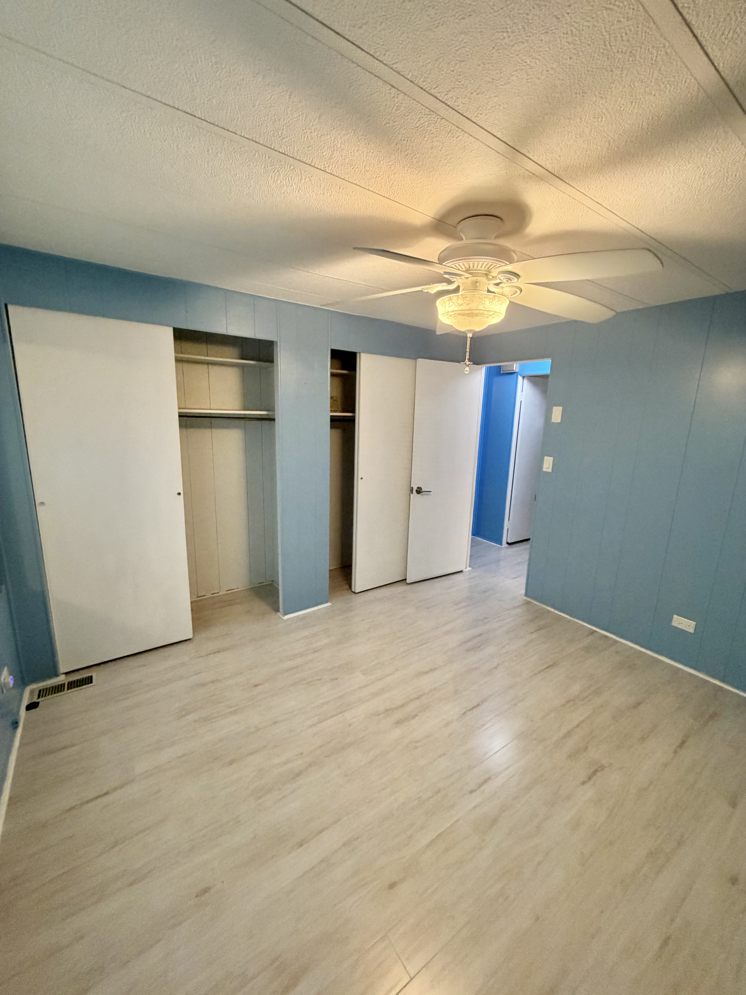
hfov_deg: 85.7
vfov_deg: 102.1
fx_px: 402
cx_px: 373
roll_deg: -1.8
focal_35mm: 14
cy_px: 498
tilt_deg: -10.7
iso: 320
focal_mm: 2.22
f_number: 2.2
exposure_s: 1/60
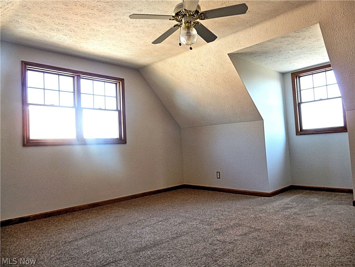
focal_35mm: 25
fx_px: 256
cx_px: 178
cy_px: 134
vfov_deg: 54.9
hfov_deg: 69.4
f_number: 3.7
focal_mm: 4.5
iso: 125
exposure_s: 1/30
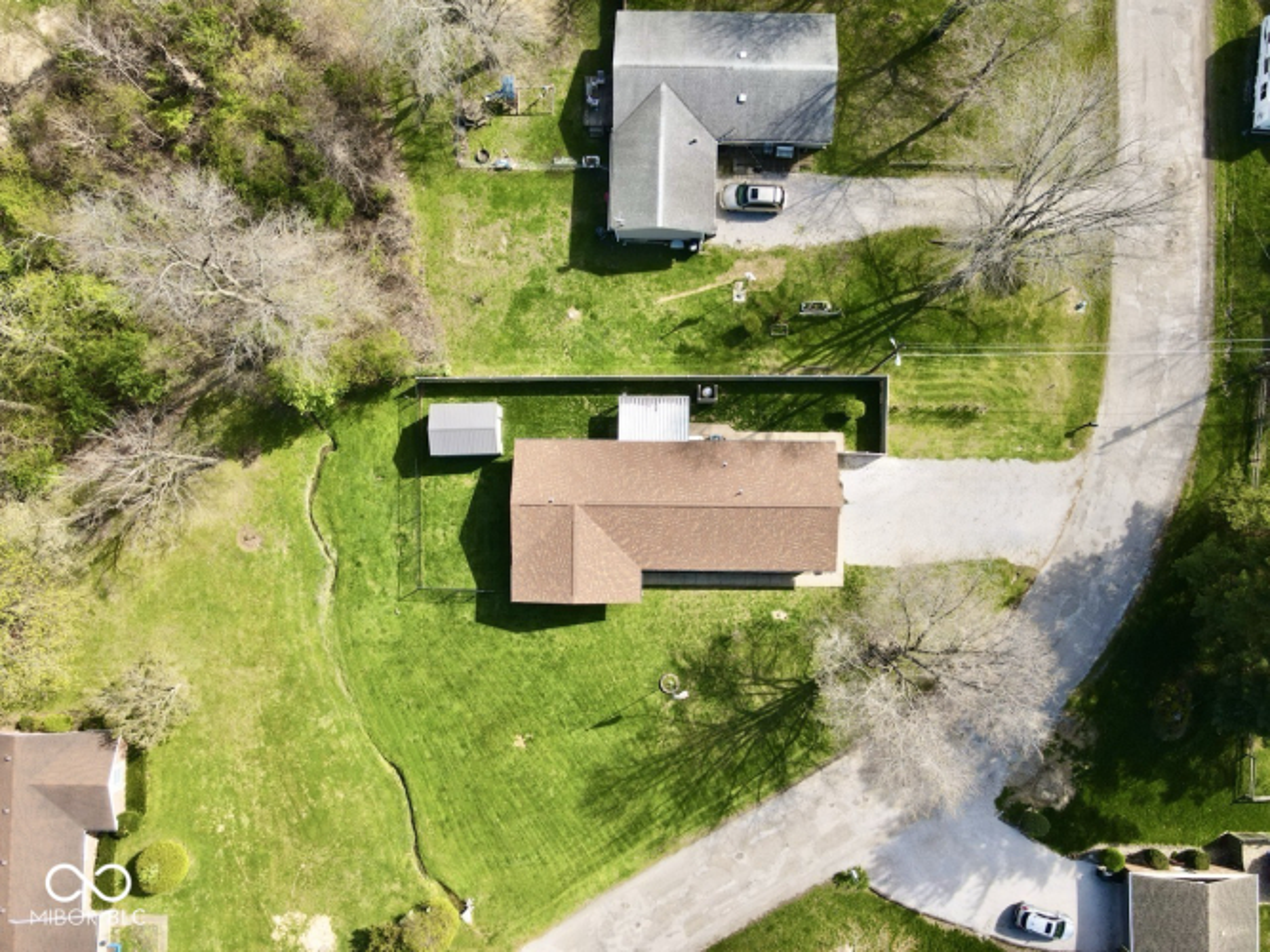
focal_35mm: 24
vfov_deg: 56.8
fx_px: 880
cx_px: 635
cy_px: 476
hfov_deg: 71.6
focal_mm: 4.5
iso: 100
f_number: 2.8
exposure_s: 1/400
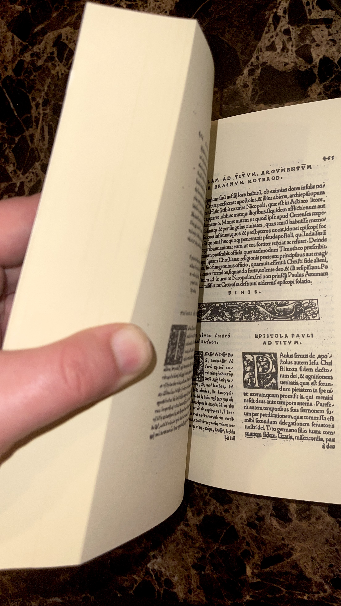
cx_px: 196
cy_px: 295
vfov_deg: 67.9
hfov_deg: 41.4
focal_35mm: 28
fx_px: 450
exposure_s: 1/31
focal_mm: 5.1
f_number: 1.6
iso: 32
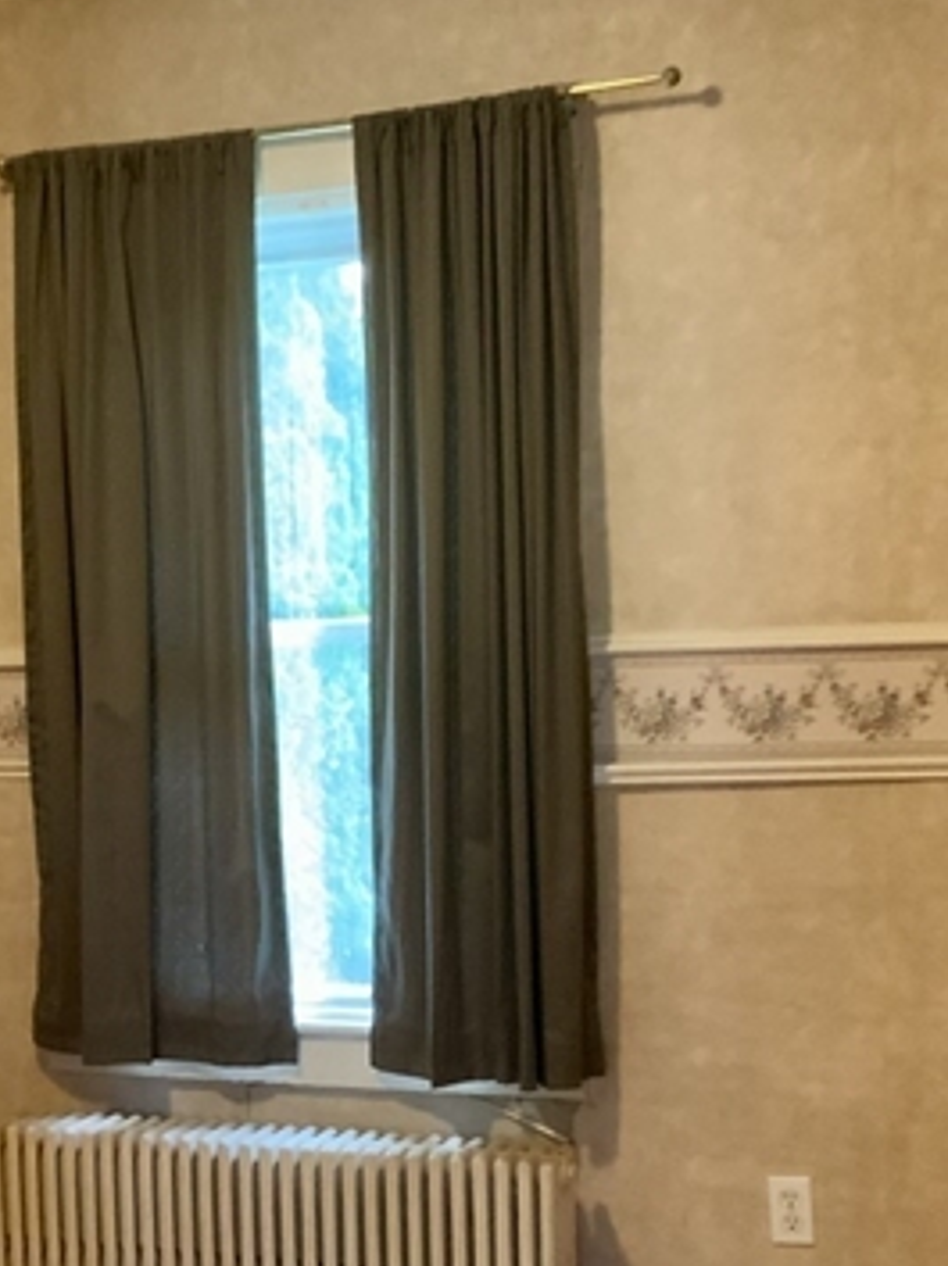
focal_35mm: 63
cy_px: 865
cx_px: 211
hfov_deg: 23.0
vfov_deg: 30.5
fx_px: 2303
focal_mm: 3
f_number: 1.8
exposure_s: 1/60
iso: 250
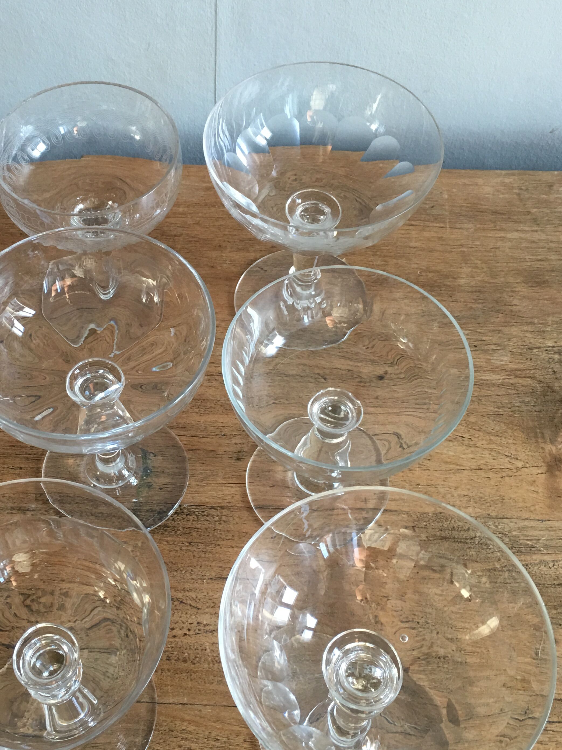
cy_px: 426
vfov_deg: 44.7
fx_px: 909
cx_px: 192
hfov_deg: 34.1
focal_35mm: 42
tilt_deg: -57.9
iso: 50
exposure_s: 1/17
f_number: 2.2
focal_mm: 4.15
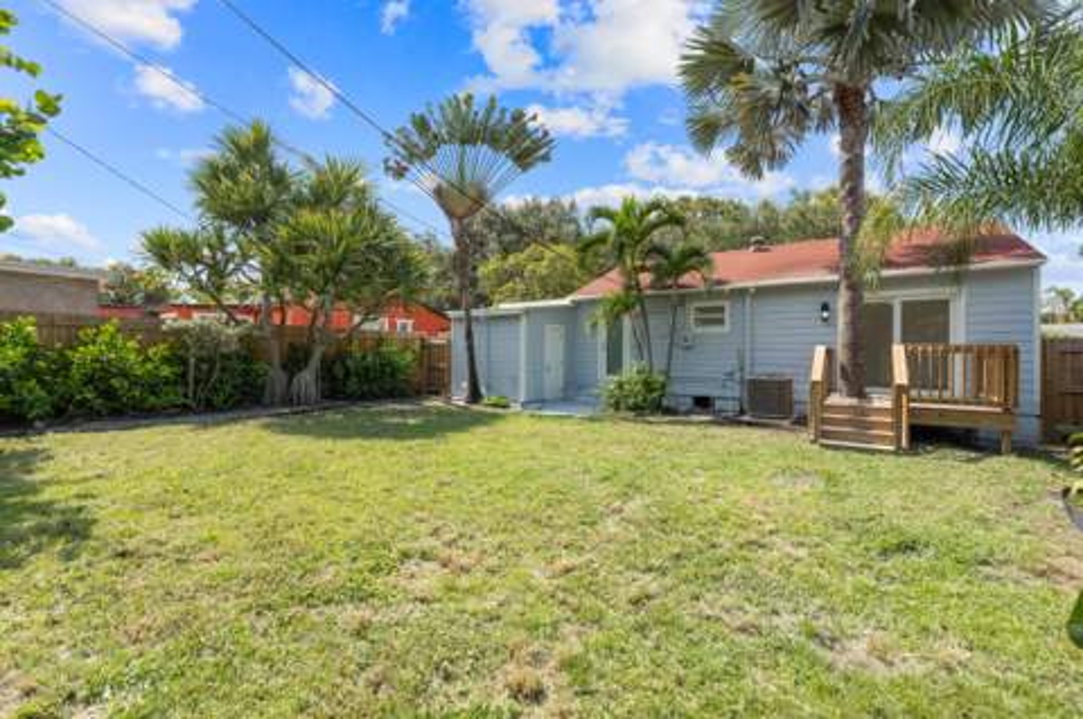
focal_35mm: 14
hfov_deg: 104.3
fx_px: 421
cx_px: 542
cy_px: 360
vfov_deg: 81.1
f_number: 9
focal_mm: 14
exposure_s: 1/320
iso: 250
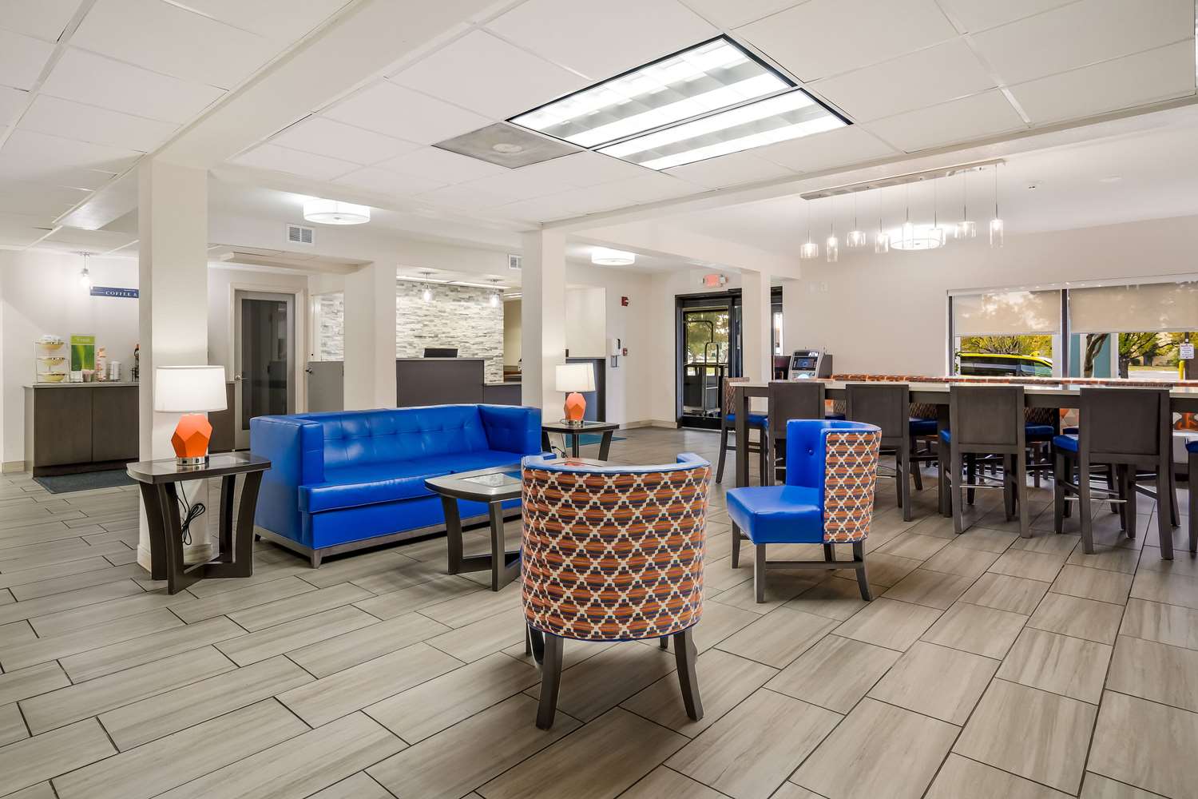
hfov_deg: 90.0
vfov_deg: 67.4
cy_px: 400
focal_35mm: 18
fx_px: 599
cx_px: 599
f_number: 8
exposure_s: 1.3
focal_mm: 18
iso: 320
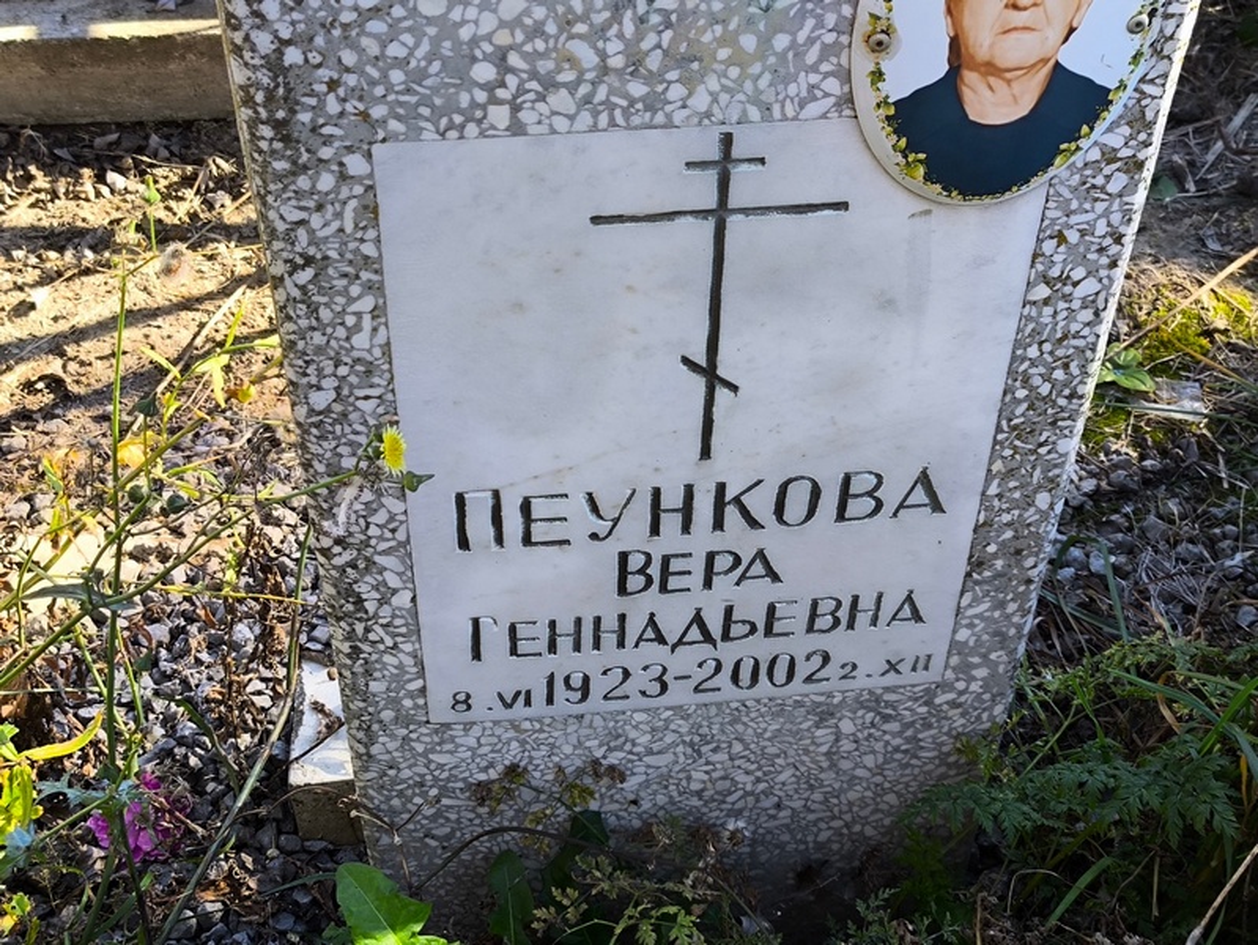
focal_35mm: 50
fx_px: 1818
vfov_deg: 29.1
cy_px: 472
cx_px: 629
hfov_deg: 38.2
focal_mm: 4.71
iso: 50
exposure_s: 1/191
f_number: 1.7
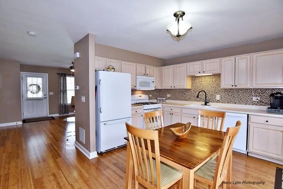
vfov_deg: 72.1
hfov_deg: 95.0
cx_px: 142
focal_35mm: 16
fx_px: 130
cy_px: 94
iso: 800
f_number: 5.6
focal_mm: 11
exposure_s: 1/100
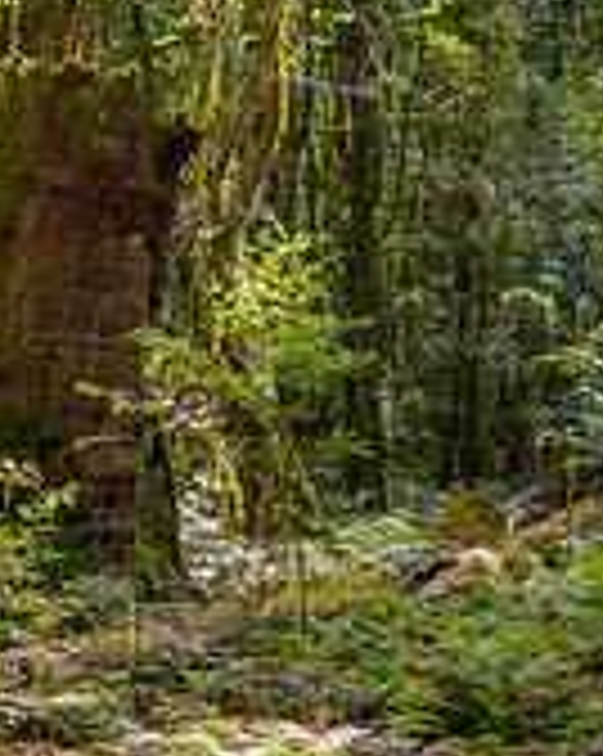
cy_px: 261
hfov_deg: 14.2
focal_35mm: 108
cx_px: 448
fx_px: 2414
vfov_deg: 17.8
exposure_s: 1/100
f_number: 5.6
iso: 800
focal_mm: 29
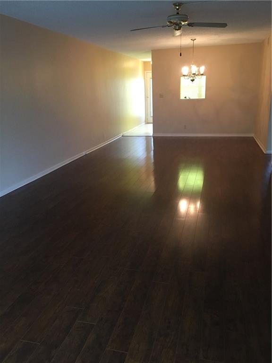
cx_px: 136
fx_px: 304
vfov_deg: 61.7
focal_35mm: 29
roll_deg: +1.7
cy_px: 182
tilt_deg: -15.7
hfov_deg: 48.2
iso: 200
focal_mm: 4.15
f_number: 2.2
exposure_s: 1/30
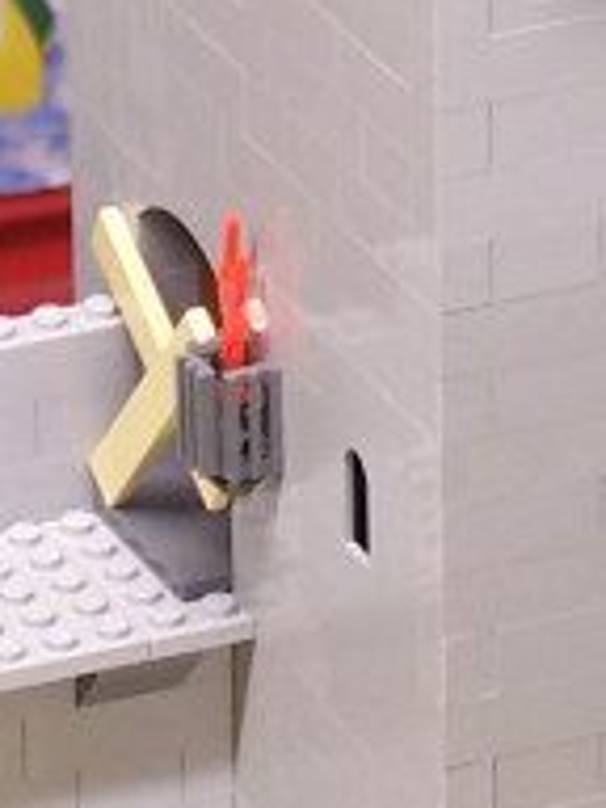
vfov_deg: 4.9
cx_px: 404
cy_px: -274
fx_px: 9360
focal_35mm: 401
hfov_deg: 3.7
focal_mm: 12.4
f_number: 3.2
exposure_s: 1/4
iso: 80
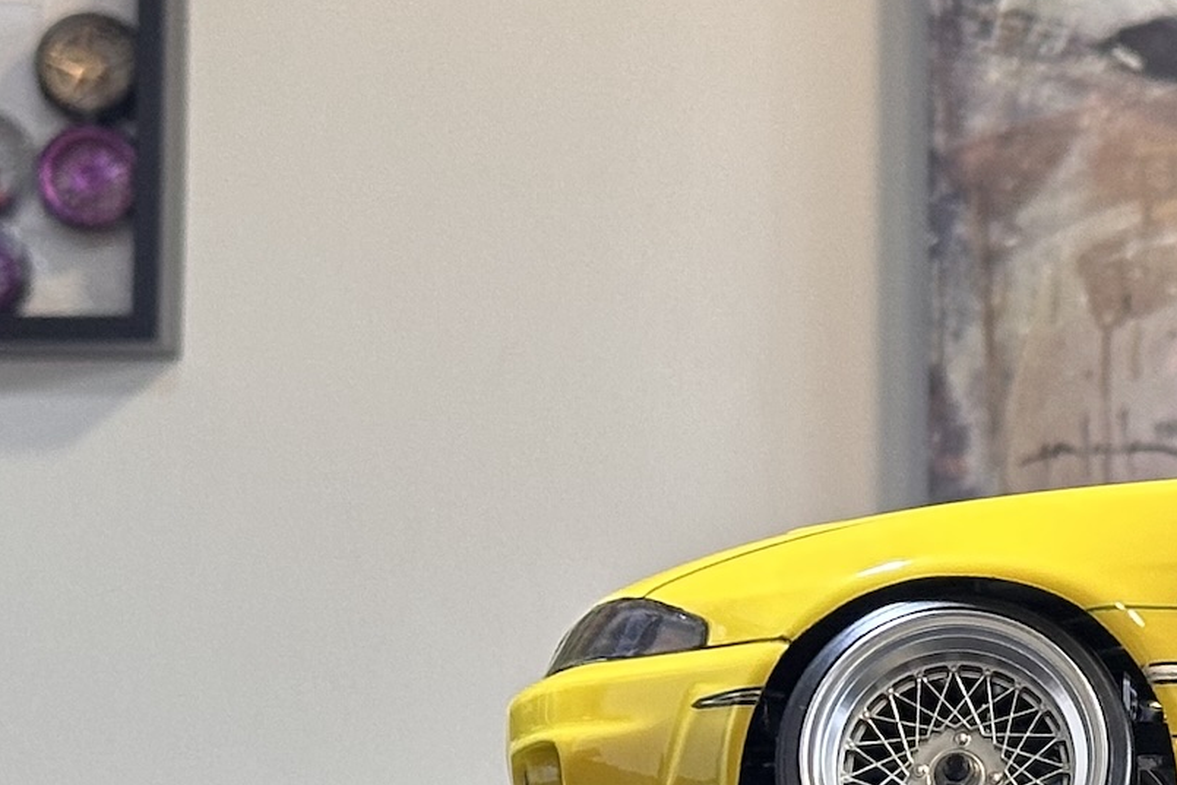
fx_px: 5068
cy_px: 603
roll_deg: +0.4
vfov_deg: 8.8
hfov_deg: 13.0
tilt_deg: +5.3
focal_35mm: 155
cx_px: 1312
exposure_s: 1/50
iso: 200
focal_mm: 6.86
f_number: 1.78
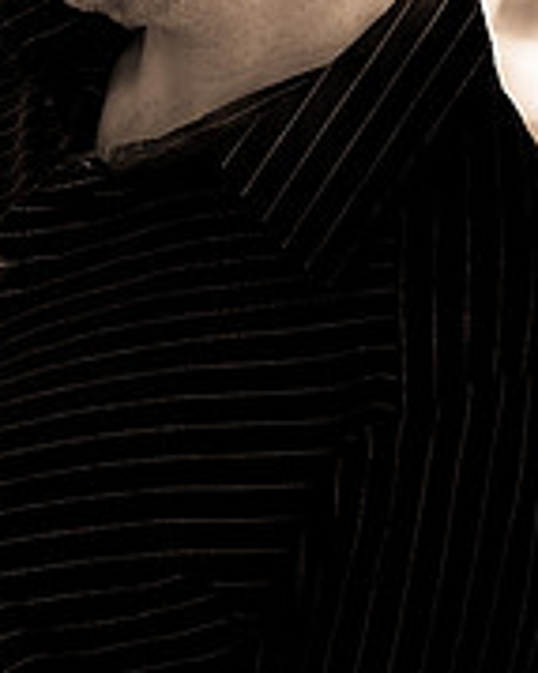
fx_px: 6355
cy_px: 75
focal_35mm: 319
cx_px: -260
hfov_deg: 4.8
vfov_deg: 6.1
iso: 250
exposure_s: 1/160
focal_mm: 70
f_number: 6.3
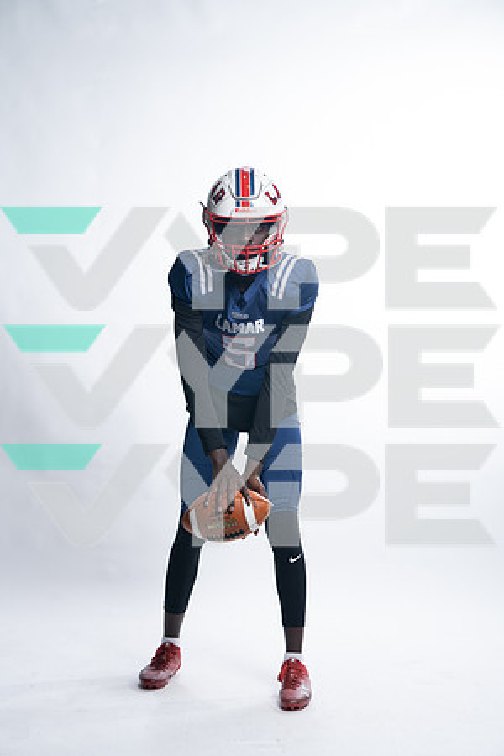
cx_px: 252
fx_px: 1617
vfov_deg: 26.3
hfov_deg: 17.7
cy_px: 378
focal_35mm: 77
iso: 200
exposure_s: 1/250
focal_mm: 77
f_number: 5.6
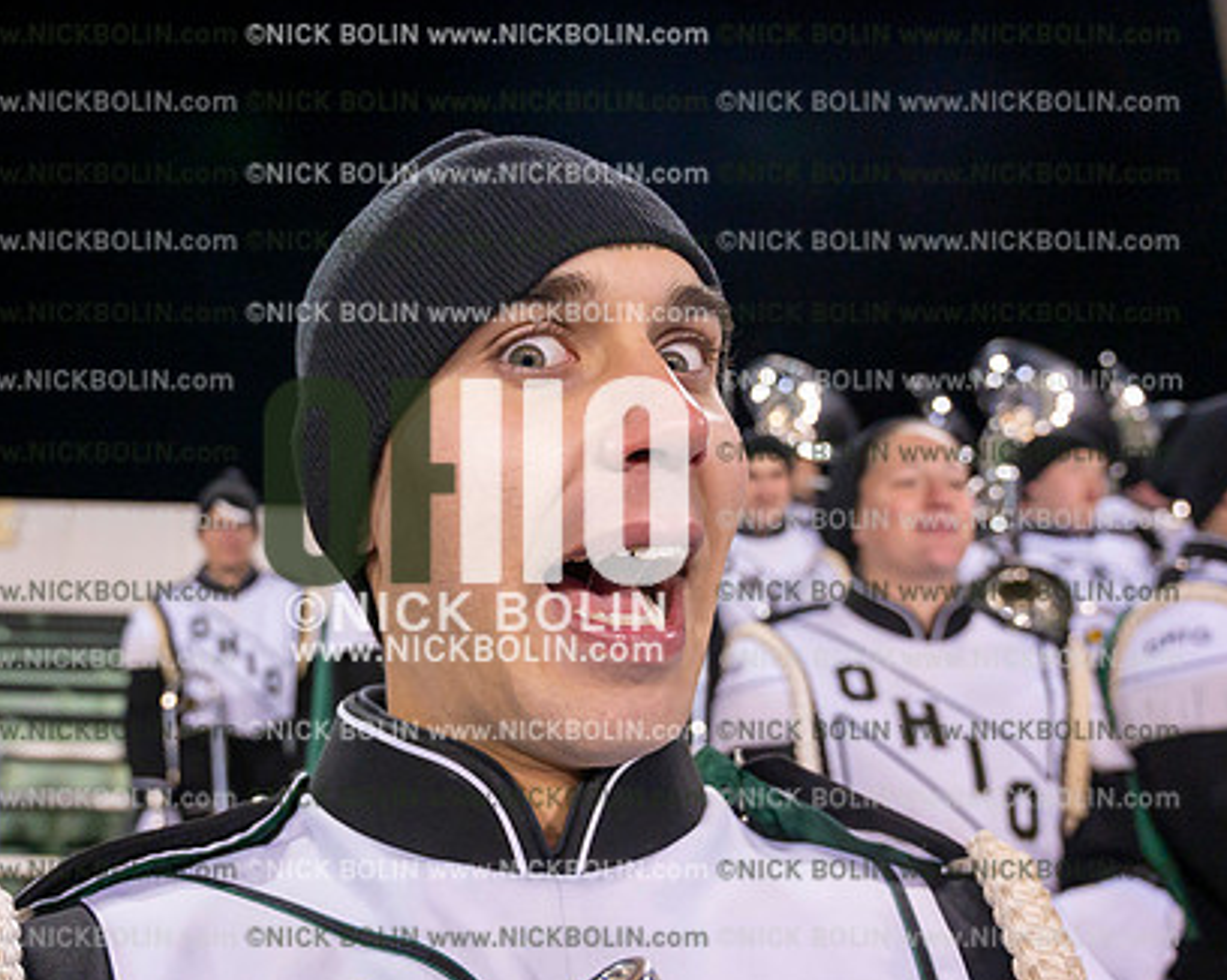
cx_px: 475
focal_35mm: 32
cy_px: 520
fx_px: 1162
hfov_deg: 55.2
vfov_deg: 45.7
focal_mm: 24
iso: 5000
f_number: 4.5
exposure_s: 1/640
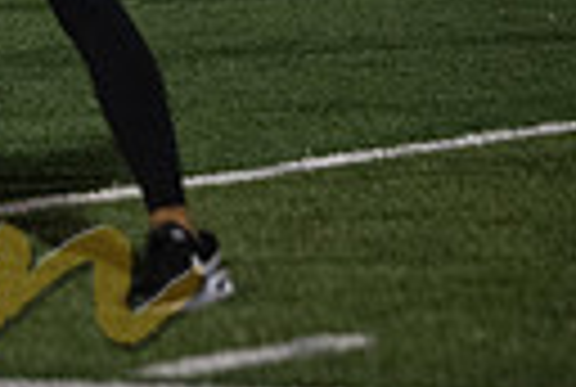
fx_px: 8708
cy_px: -124
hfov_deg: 3.7
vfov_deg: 2.5
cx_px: -598
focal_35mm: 543
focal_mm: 120
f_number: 2.8
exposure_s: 1/1600
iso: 5000
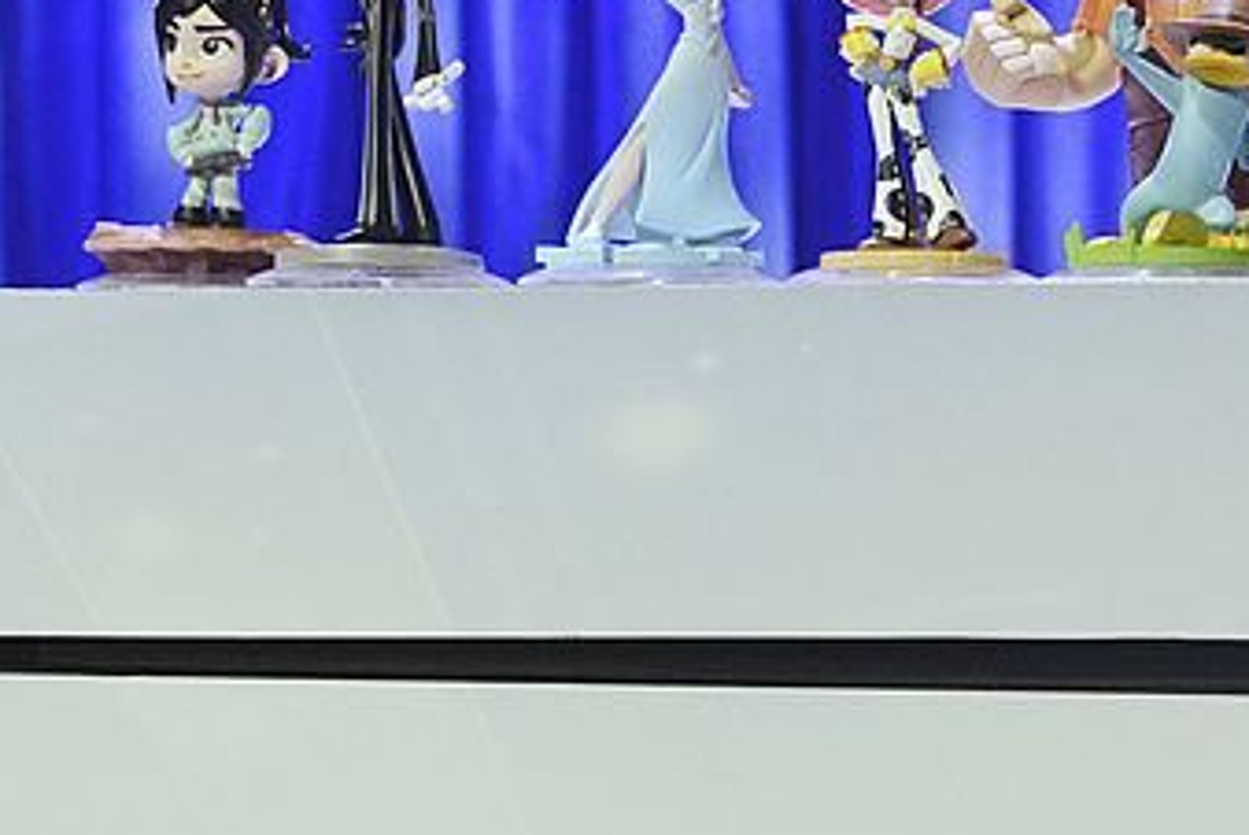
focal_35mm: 106
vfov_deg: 12.8
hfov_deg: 18.6
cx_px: 1352
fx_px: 3681
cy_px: 822
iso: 5000
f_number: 7.1
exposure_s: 1/200
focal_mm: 35
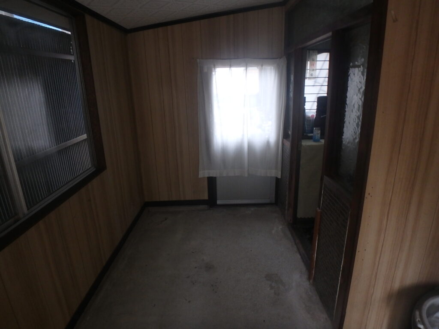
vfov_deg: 63.4
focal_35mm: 21
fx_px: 266
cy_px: 164
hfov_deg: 79.0
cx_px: 220
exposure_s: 1/50
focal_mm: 3.7
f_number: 3.5
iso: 200
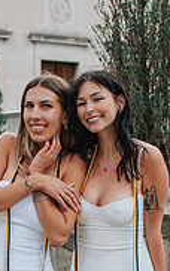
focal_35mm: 88
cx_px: 72
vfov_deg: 23.1
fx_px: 651
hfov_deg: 14.9
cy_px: 228
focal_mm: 35
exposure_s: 1/500
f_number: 3.5
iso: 160
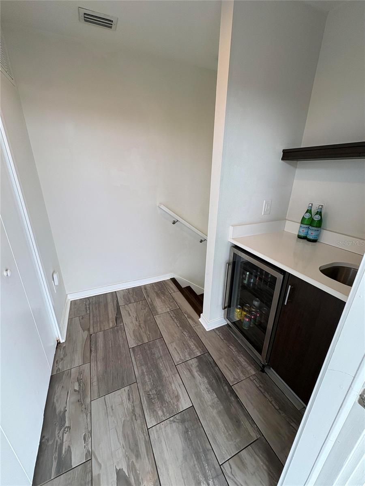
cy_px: 243
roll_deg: -1.1
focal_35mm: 14
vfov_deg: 102.1
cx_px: 182
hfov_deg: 85.7
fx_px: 197
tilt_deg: -18.9
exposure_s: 1/120
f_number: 2.2
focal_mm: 2.22
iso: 64
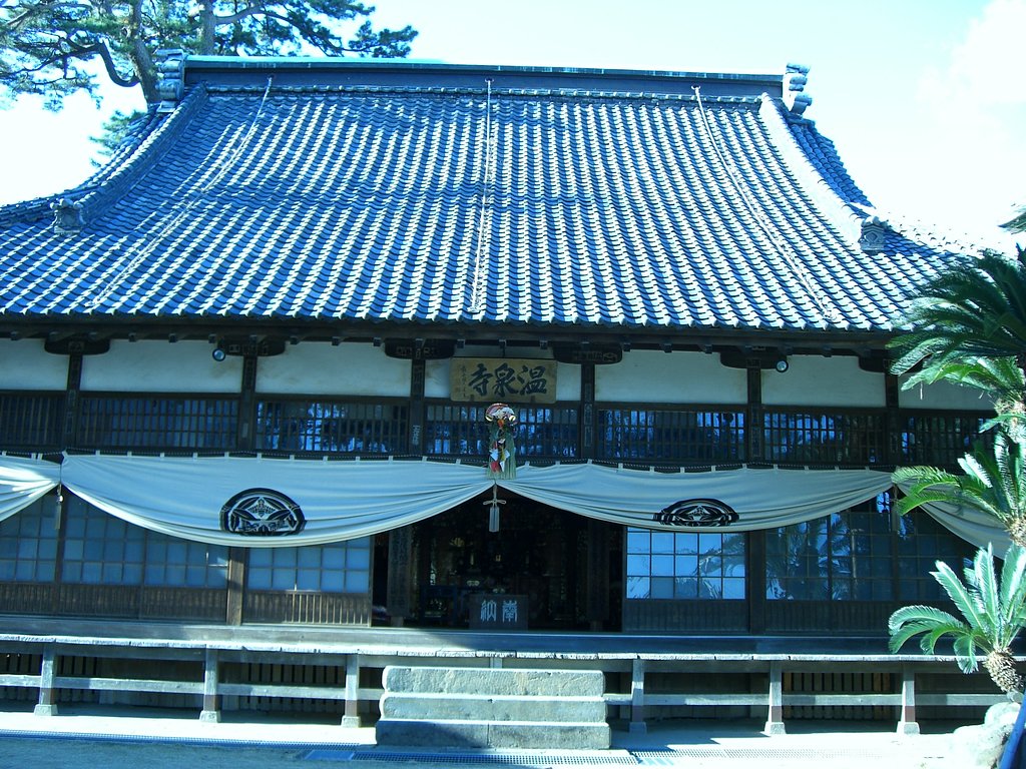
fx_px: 1126
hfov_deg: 49.0
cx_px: 513
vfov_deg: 37.7
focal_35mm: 38
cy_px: 384
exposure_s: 1/100
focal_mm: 6.2
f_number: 2.7
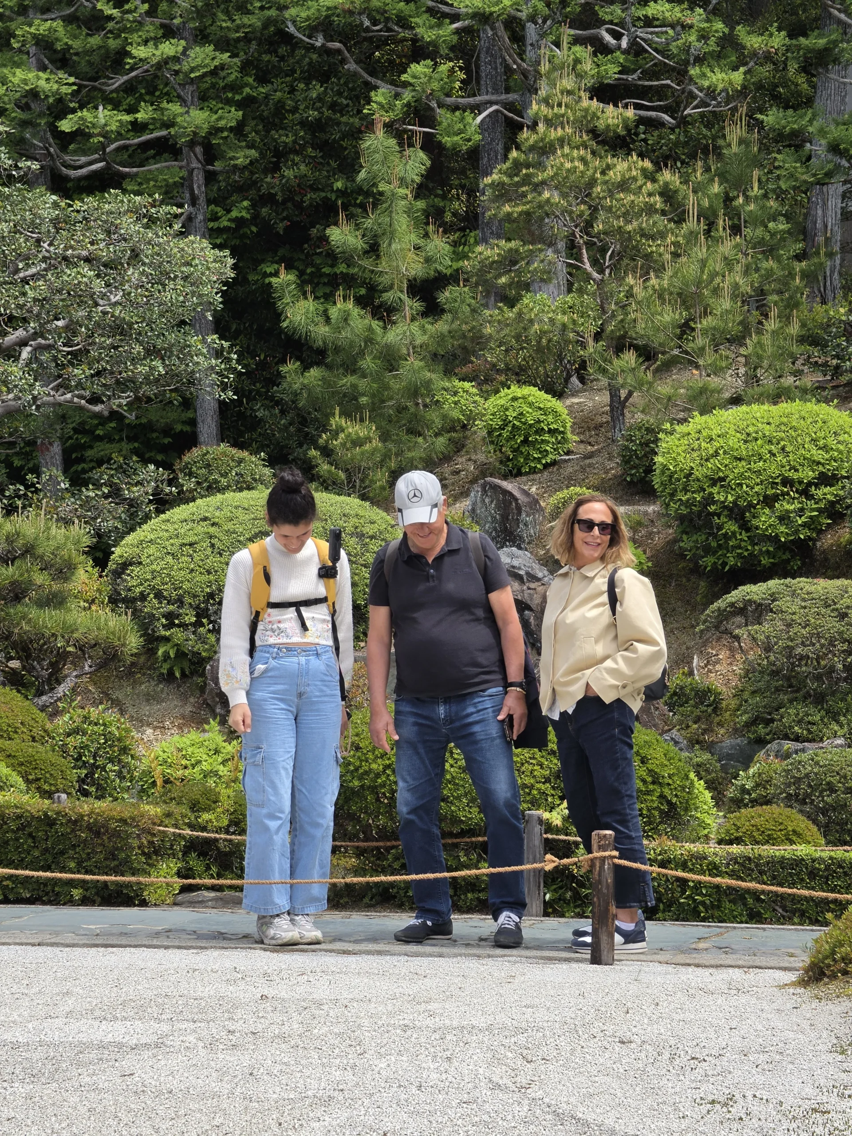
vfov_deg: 17.1
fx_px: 3774
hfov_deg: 12.9
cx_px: 426
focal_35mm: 115
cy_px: 568
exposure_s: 1/750
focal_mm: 18.6
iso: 50
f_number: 2.9
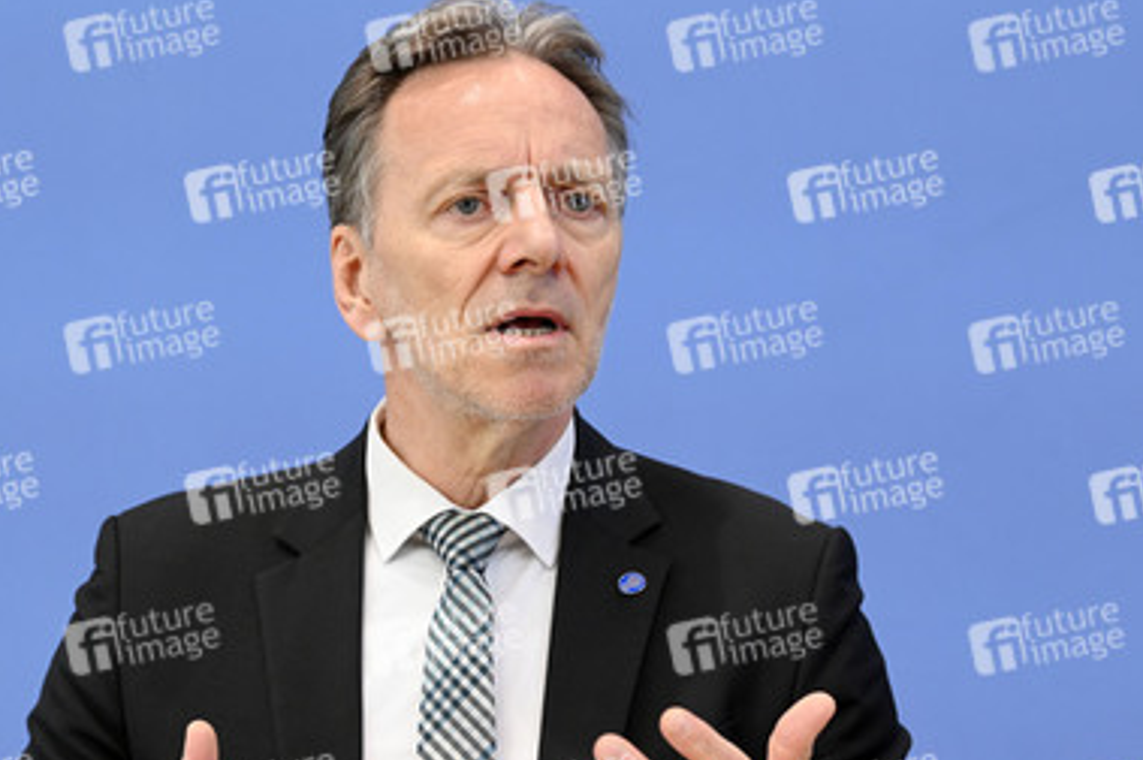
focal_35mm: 125
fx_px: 3965
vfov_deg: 10.9
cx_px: 484
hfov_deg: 16.4
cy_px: 413
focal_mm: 105
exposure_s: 1/640
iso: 4000
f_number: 5.6
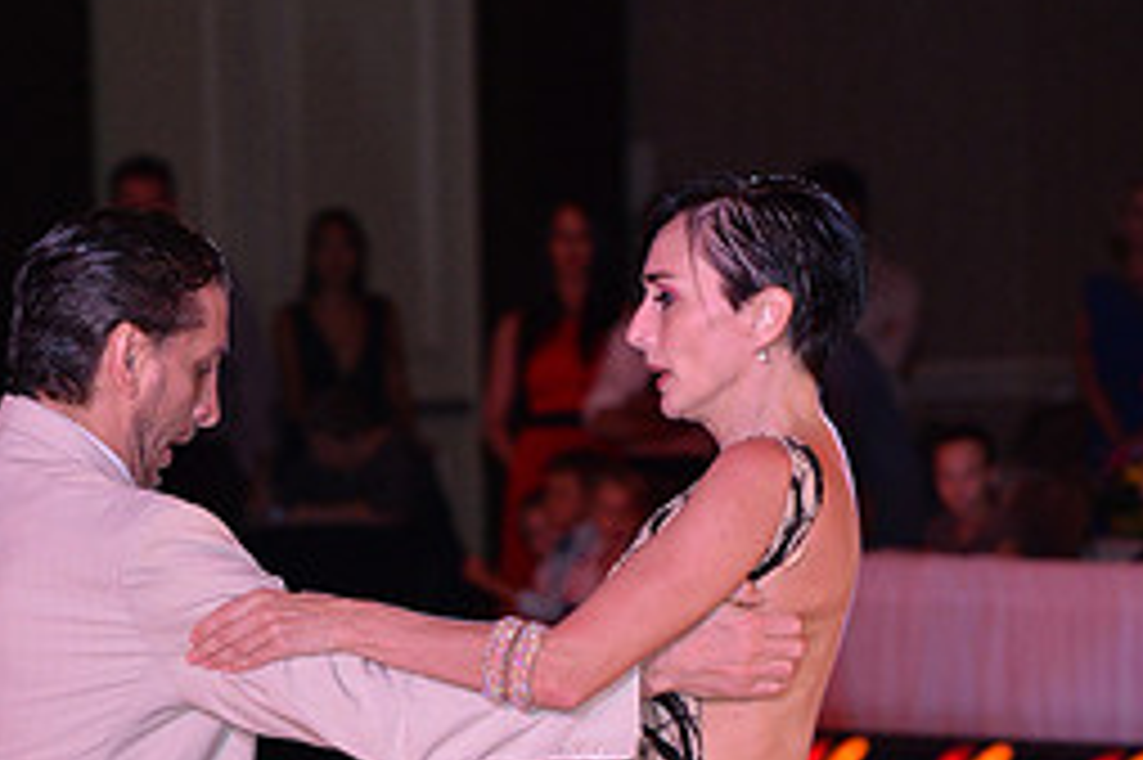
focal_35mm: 354
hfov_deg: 5.8
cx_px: 286
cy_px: 1174
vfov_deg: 3.9
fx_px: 11232
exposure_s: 1/250
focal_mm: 155
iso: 2000
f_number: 5.6
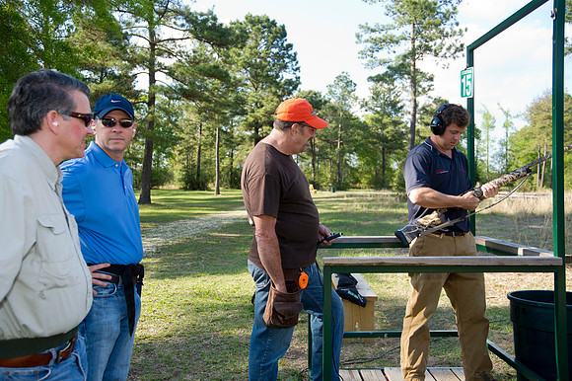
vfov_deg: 37.8
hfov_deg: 54.5
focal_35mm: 35
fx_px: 556
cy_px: 190
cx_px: 286
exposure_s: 1/125
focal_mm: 35
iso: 100
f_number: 5.6
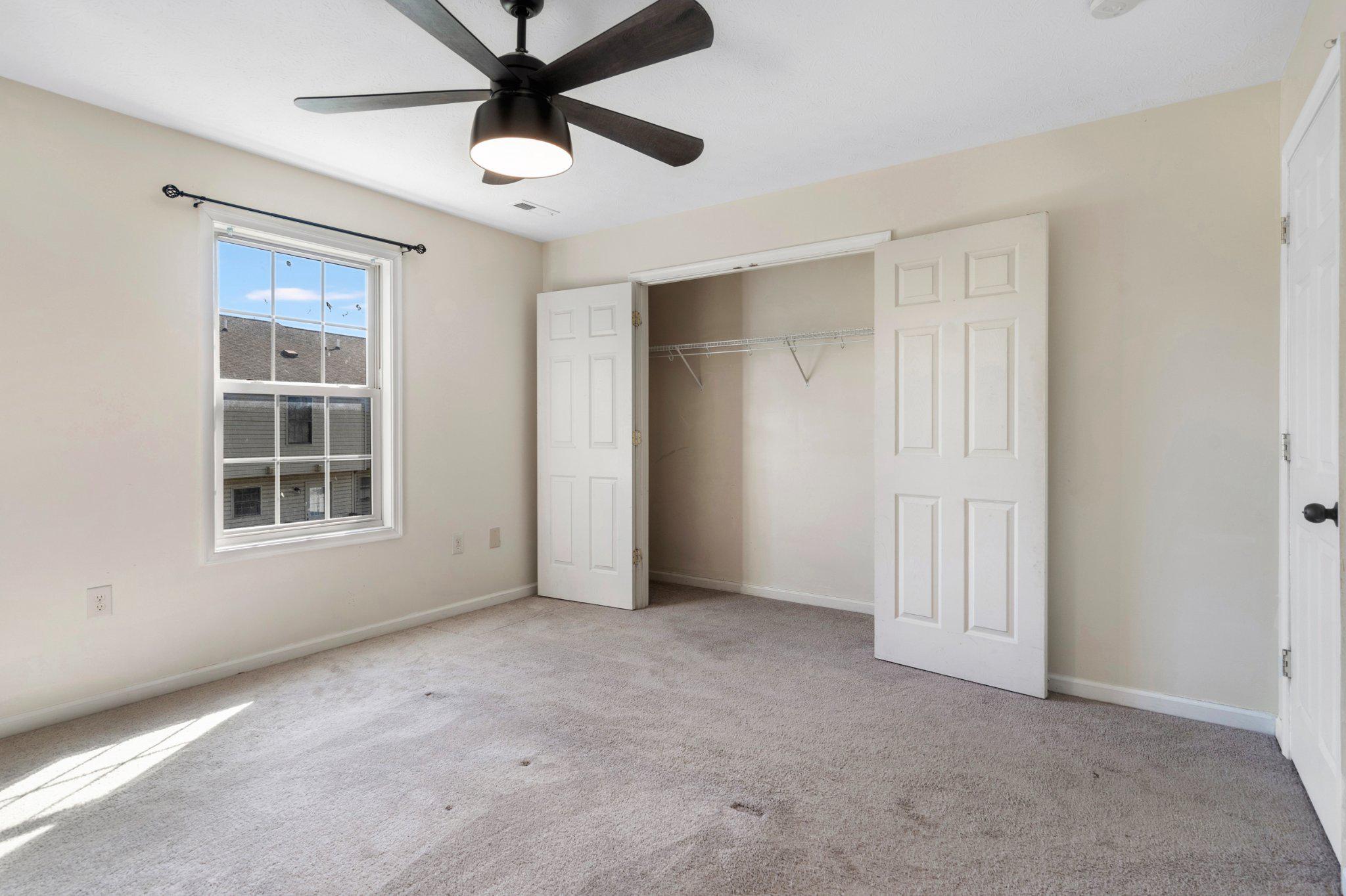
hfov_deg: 93.3
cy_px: 448
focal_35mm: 17
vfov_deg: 70.4
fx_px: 635
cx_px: 673
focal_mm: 17
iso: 640
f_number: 8
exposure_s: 1/5
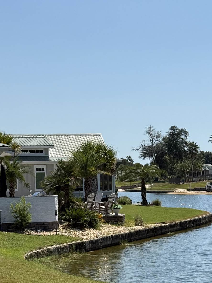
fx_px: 768
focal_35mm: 94
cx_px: 84
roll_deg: +1.0
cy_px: 245
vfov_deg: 20.5
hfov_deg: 15.7
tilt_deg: -3.3
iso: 64
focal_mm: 6.76
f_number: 1.78
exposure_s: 1/8772
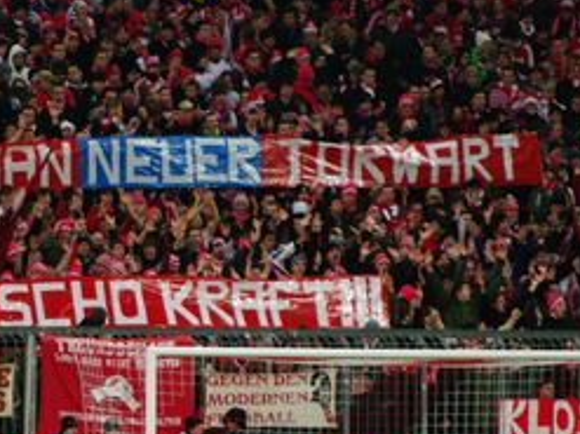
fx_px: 11154
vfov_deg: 2.2
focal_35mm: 666
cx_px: 99
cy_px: 239
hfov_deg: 3.0
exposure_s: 1/180
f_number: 5.6
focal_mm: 200
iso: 1600
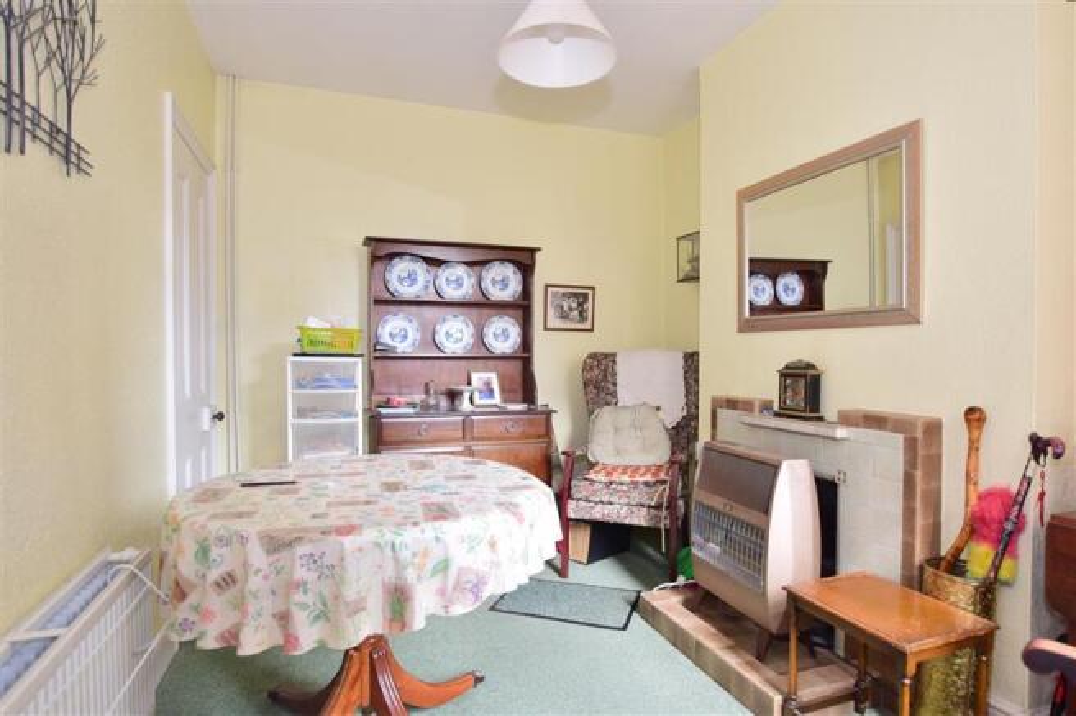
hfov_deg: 85.4
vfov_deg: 63.2
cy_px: 358
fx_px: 583
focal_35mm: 20
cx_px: 538
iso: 400
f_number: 5.6
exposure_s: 1/25
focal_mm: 13
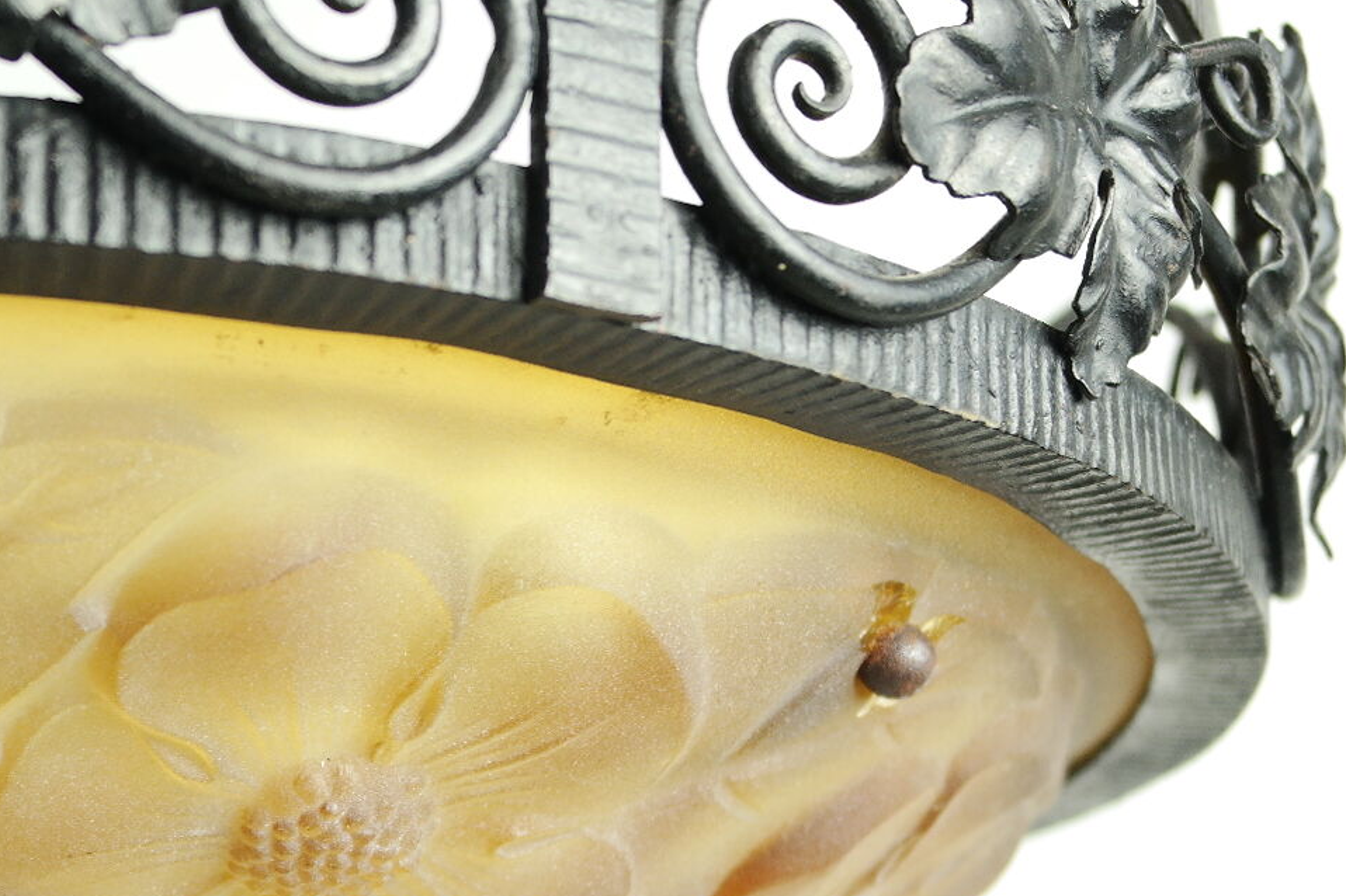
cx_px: 197
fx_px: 3102
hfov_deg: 24.0
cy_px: 692
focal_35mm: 83
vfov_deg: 16.3
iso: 400
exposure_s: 1/30
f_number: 5.6
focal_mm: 30
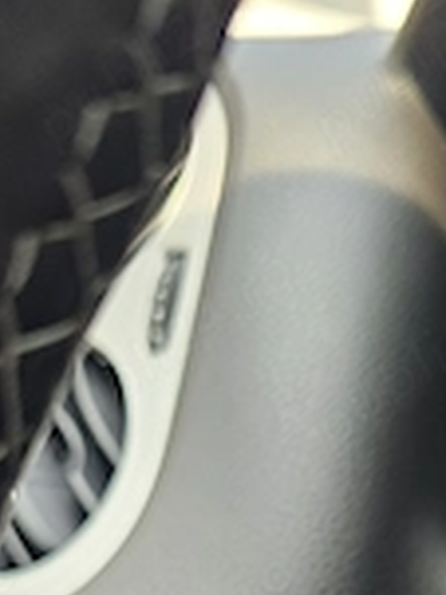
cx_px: 304
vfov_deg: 27.7
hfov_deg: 23.9
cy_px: 717
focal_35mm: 61
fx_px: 1049
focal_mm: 6.3
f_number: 1.7
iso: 200
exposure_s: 1/182
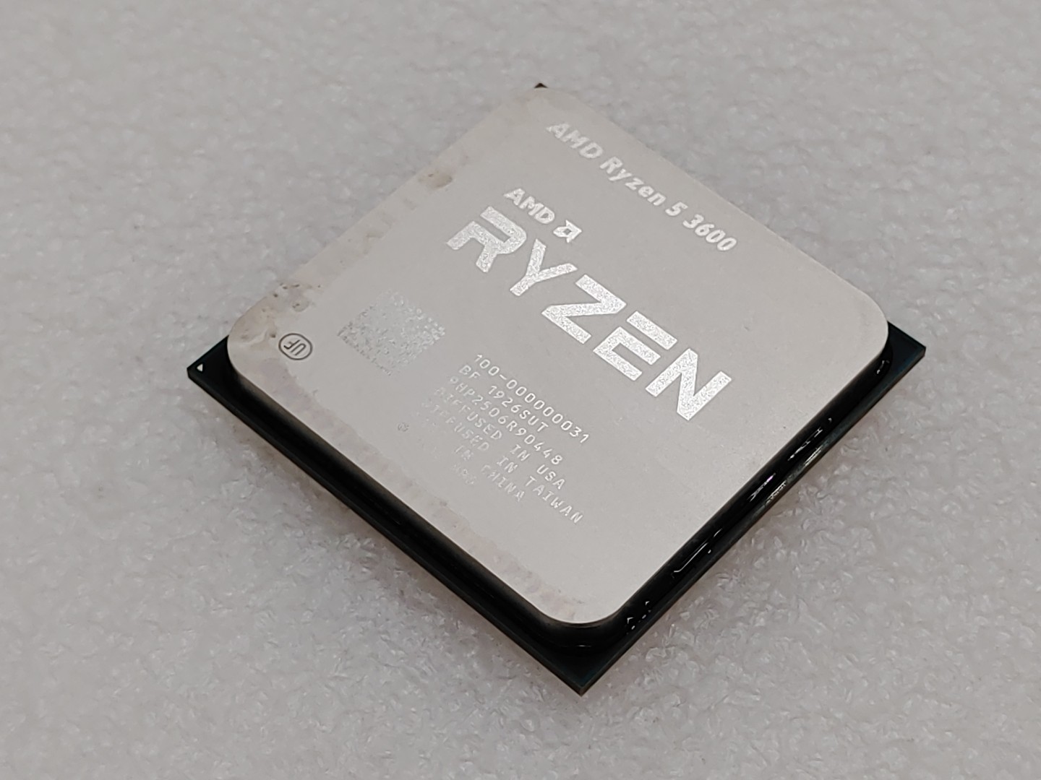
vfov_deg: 20.4
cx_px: 520
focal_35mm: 72
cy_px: 390
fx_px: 2165
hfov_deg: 27.0
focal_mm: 4.36
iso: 50
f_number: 1.8
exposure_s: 1/385
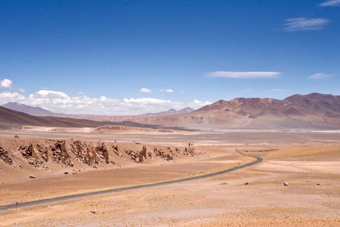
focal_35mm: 50
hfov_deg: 39.6
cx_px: 170
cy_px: 114
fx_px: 472
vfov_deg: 27.0
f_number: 10
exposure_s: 1/3200
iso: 640
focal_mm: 50
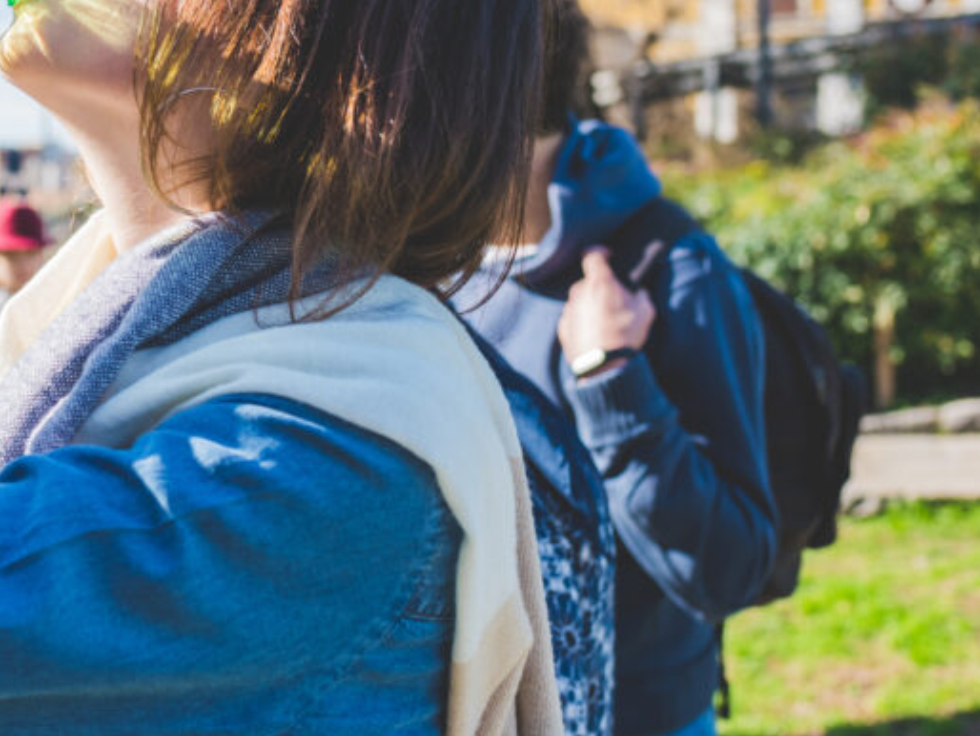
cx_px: 90
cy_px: 234
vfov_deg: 21.8
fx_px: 1898
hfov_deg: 27.8
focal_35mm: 67
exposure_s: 1/1000
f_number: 4
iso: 200
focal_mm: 35
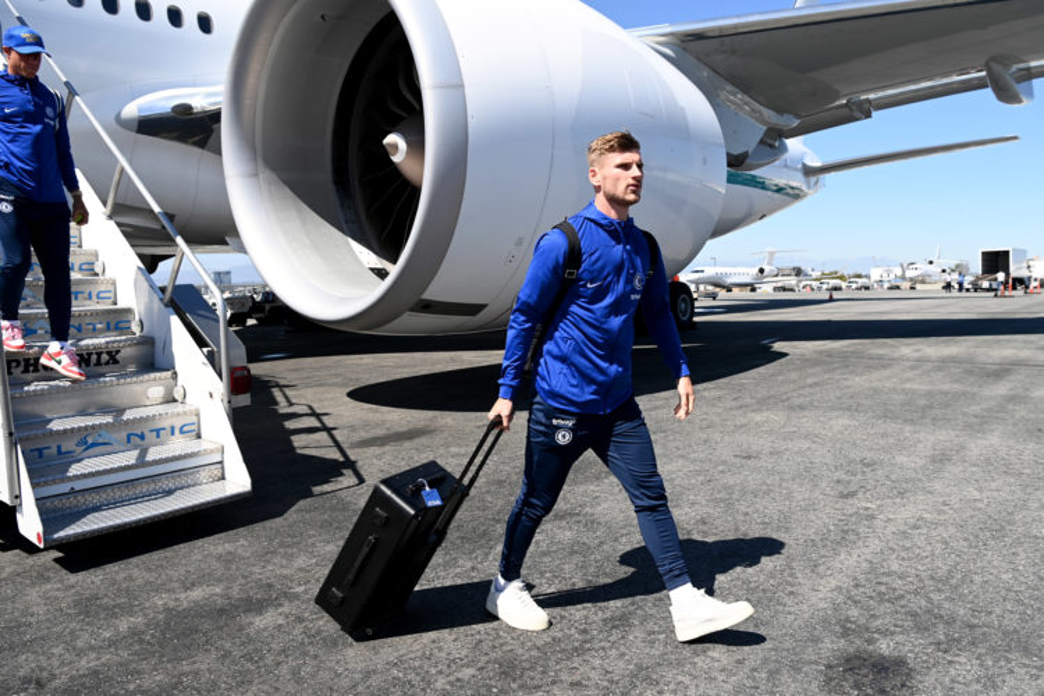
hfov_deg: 73.7
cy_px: 348
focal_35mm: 24
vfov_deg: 53.1
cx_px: 522
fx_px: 696
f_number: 9
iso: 200
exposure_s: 1/800
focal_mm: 24
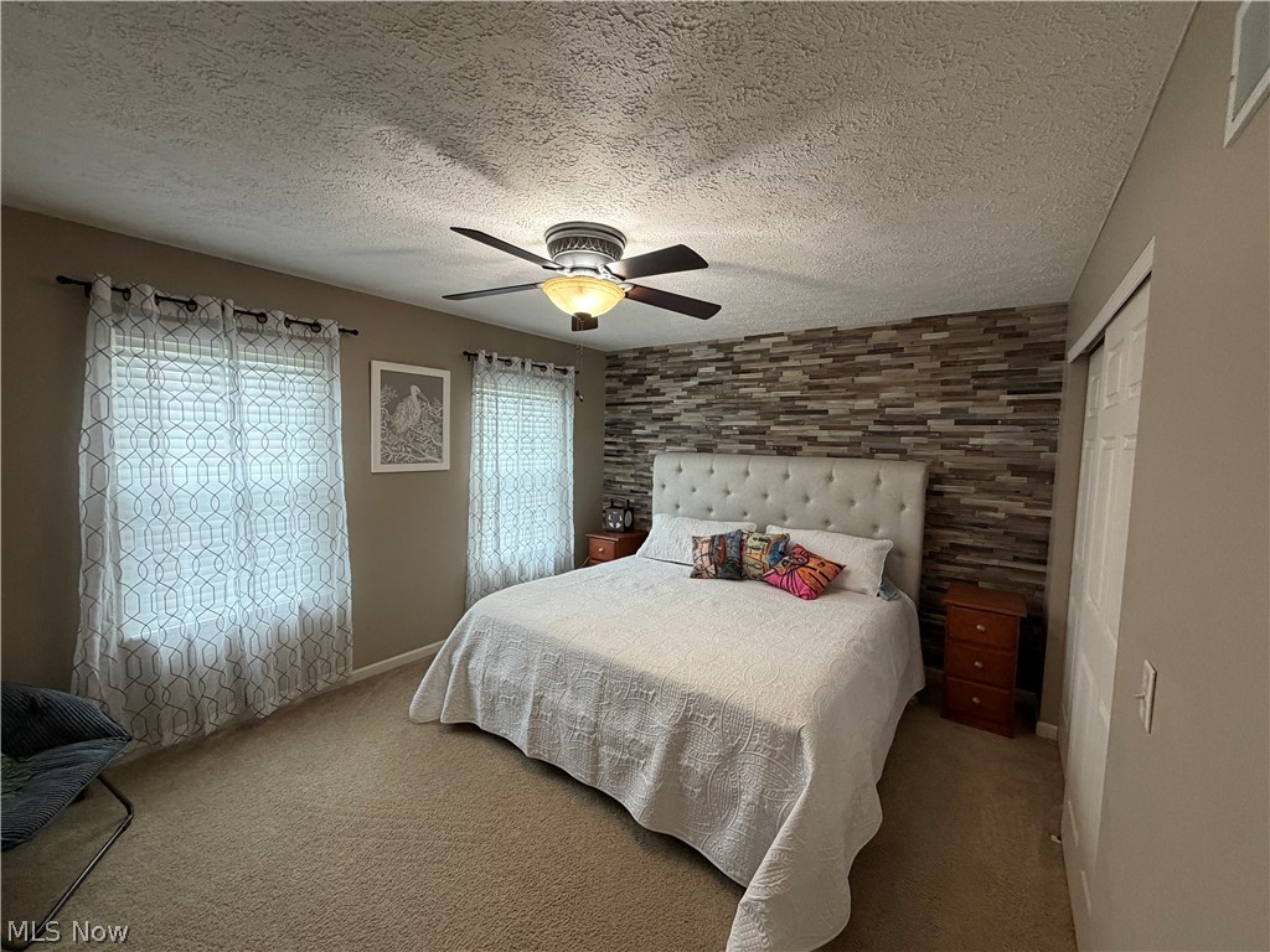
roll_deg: -0.3
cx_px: 635
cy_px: 476
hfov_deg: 102.1
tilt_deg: -4.3
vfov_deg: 85.7
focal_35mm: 14
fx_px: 514
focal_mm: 2.22
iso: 250
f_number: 2.2
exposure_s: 1/60
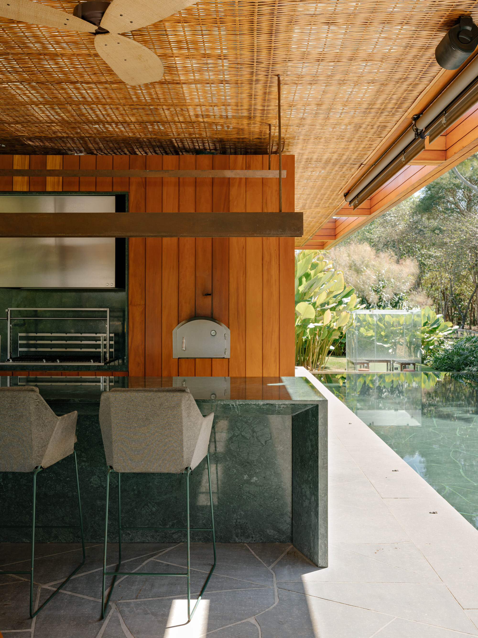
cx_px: 239
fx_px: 571
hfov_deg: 45.4
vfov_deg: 58.4
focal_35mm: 31
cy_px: 319
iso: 200
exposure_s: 1/25
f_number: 9
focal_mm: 39.6
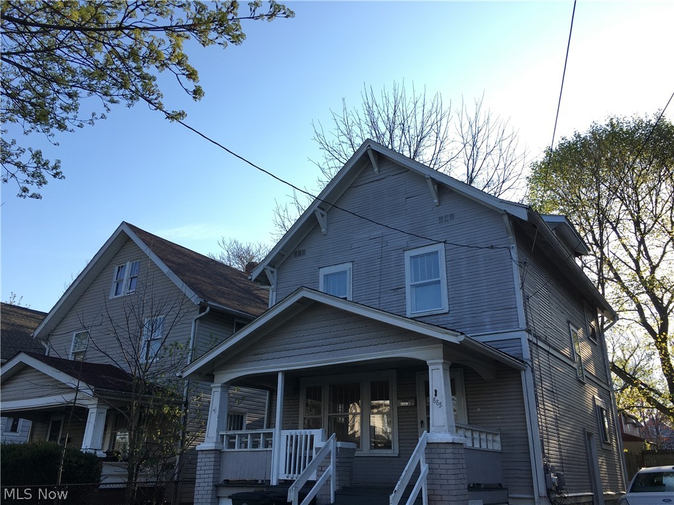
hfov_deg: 61.7
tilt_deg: +23.0
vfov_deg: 48.2
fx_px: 565
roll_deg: -2.0
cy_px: 252
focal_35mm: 29
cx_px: 337
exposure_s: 1/538
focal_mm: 4.15
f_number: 2.2
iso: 25
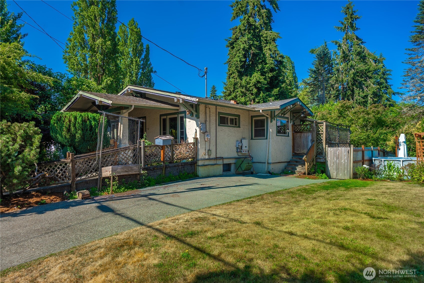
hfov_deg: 81.2
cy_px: 142
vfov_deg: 59.6
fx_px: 247
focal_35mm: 21
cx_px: 212
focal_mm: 21
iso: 80
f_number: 7.1
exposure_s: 1/160
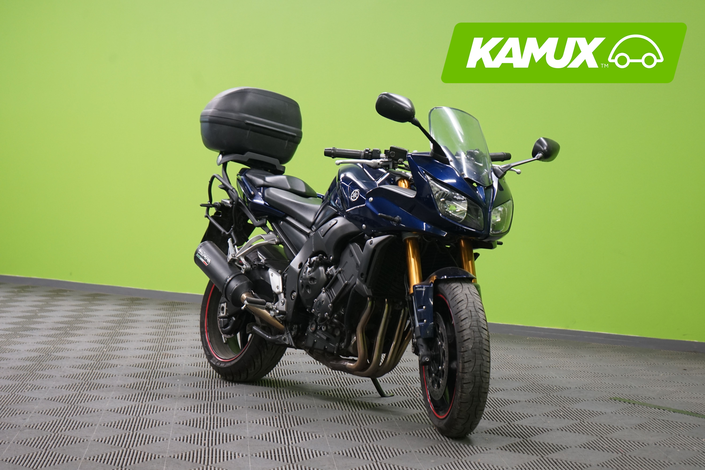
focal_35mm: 69
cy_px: 235
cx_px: 352
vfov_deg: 19.7
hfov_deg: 29.2
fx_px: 1351
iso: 1000
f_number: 5.6
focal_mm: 69
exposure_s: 1/50
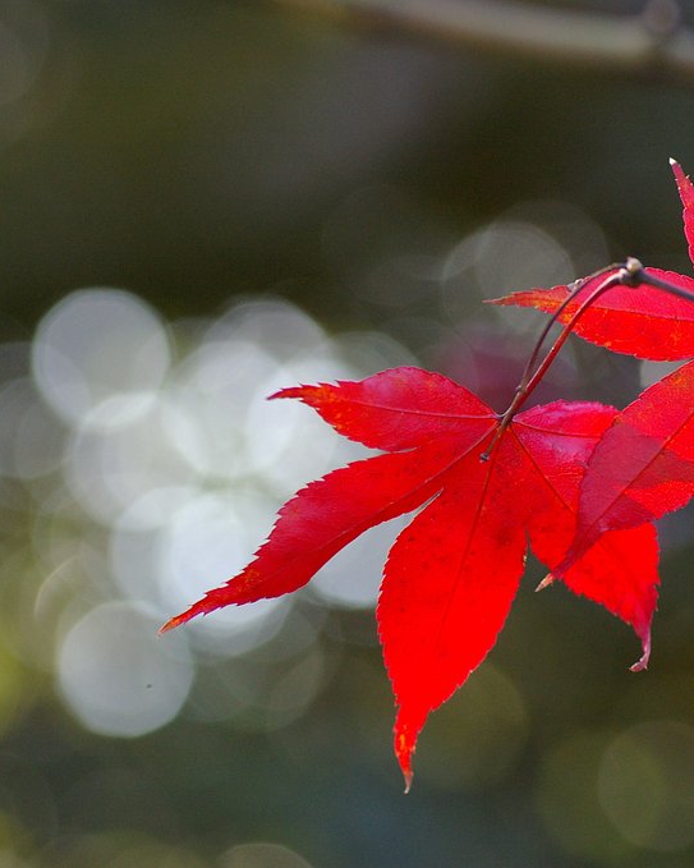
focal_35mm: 191
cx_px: 543
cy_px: 434
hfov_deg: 8.1
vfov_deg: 10.1
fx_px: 4905
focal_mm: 90
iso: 800
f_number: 4
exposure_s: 1/250
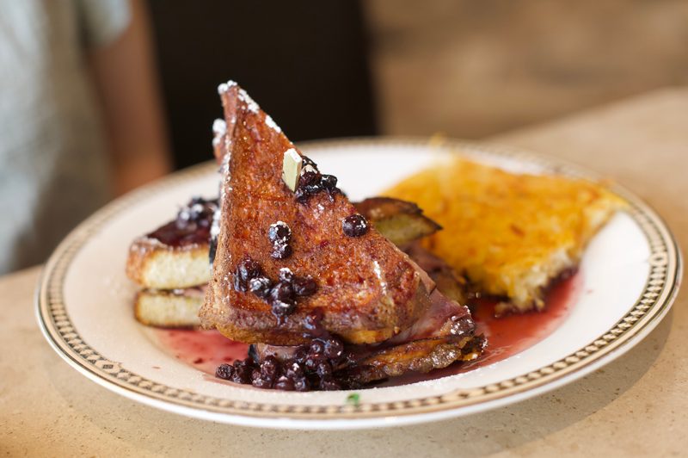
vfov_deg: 26.9
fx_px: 955
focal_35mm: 50
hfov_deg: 39.6
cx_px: 344
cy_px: 229
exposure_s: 1/125
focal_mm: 50
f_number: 2.8
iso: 900
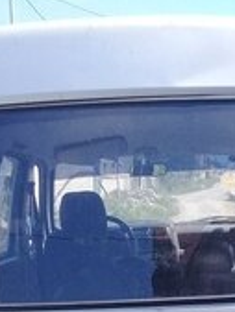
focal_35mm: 91
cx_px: 146
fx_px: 823
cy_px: 404
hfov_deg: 16.2
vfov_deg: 19.8
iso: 50
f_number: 2.2
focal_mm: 3.3
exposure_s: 1/747
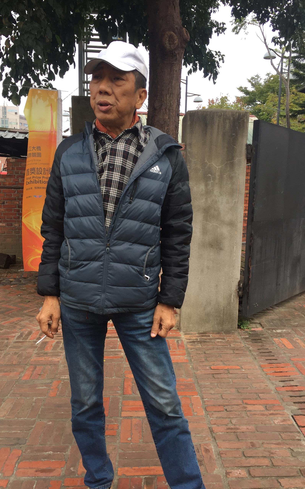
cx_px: 145
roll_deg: -1.1
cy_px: 251
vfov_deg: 59.6
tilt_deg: -7.7
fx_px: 426
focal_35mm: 32
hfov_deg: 39.4
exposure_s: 1/494
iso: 32
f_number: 2.2
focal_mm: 4.15
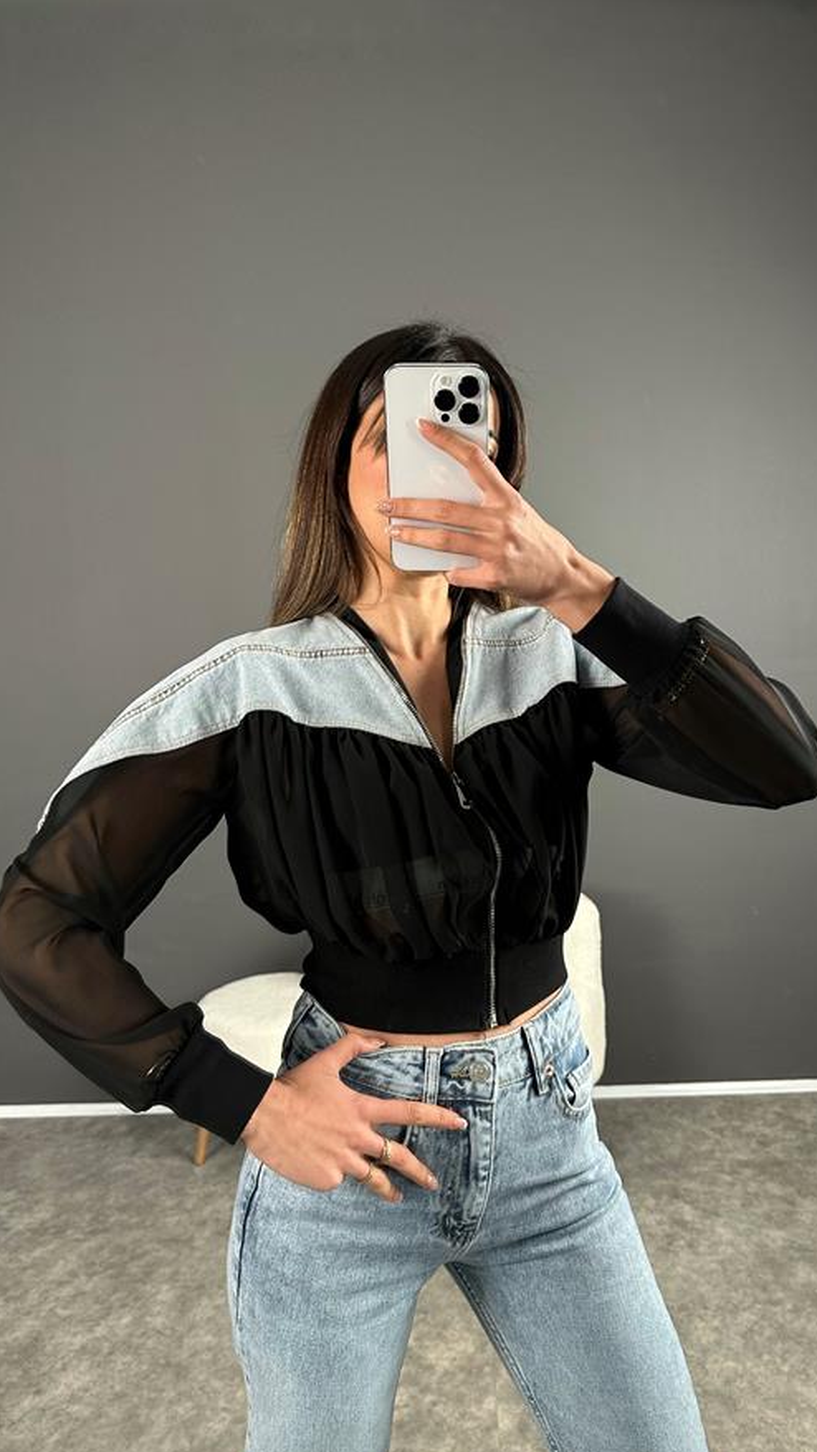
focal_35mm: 28
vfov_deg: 67.9
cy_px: 691
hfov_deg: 41.5
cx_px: 444
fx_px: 1078
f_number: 1.78
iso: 160
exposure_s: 1/121
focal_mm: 6.86
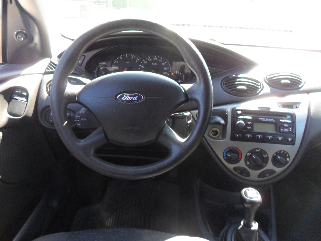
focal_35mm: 27
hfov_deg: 65.3
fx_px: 250
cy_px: 120
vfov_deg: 51.4
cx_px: 160
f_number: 3.5
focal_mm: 4.9
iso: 80
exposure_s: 1/45
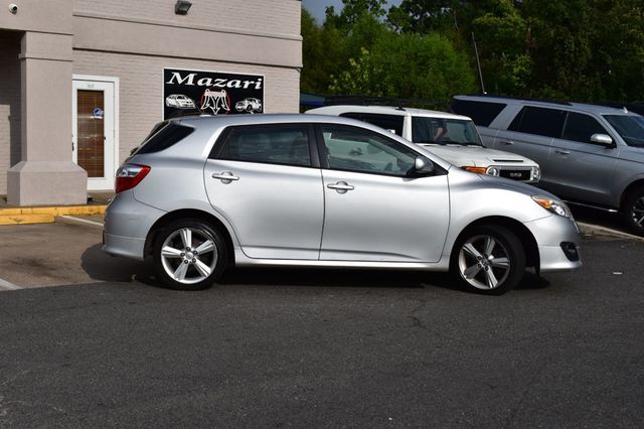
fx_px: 858
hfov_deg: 41.1
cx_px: 322
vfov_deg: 28.0
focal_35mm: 48
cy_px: 214
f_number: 13
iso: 200
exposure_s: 1/800
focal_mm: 32
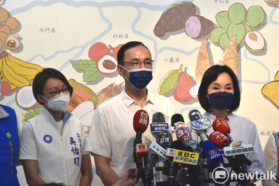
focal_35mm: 120
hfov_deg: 17.0
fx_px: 931
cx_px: 140
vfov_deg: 11.4
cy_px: 93
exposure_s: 1/125
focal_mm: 80
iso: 1000
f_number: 9
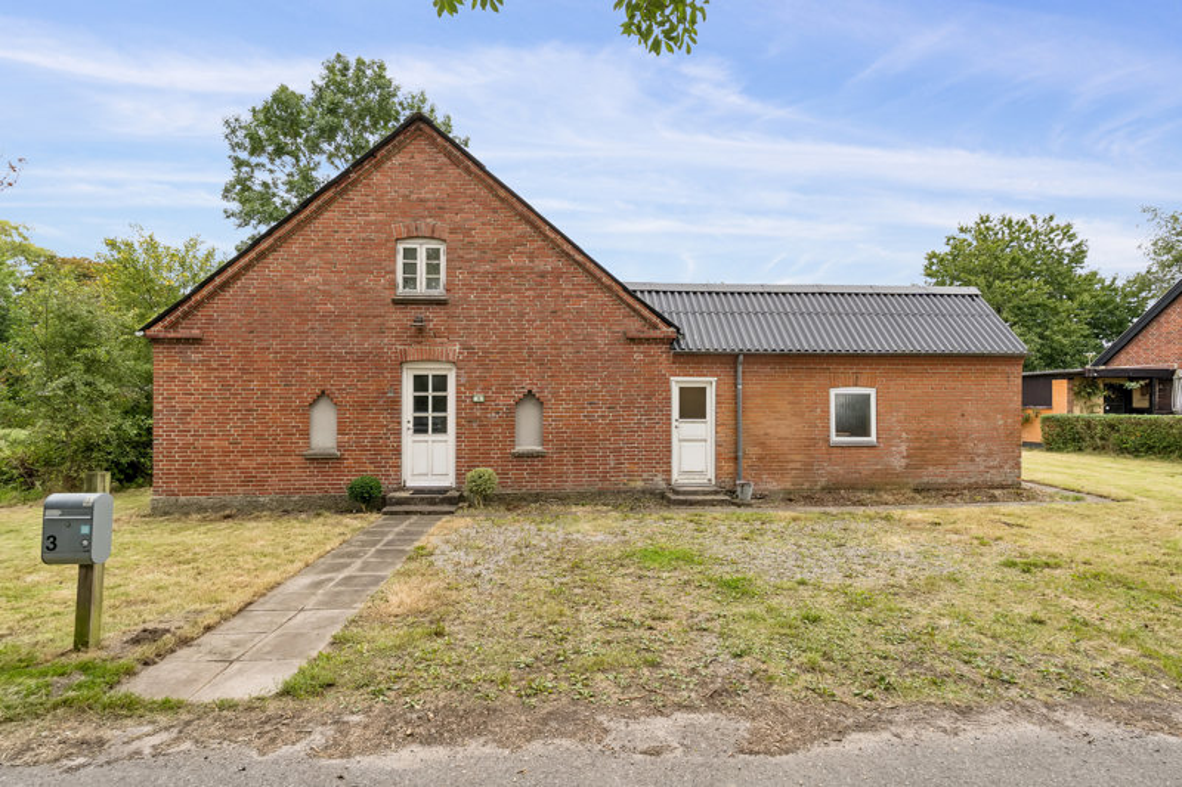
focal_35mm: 18
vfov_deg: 68.9
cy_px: 394
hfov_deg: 91.6
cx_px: 591
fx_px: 574
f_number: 8
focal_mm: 17.5
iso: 200
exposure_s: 1/80
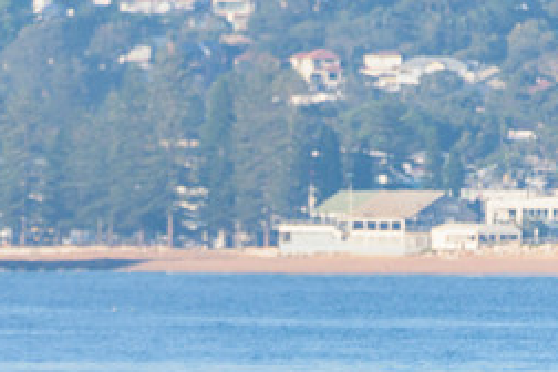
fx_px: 17808
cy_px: 422
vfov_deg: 1.2
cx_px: 153
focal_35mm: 1149
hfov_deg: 1.8
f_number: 5.6
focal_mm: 500
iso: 400
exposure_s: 1/2000
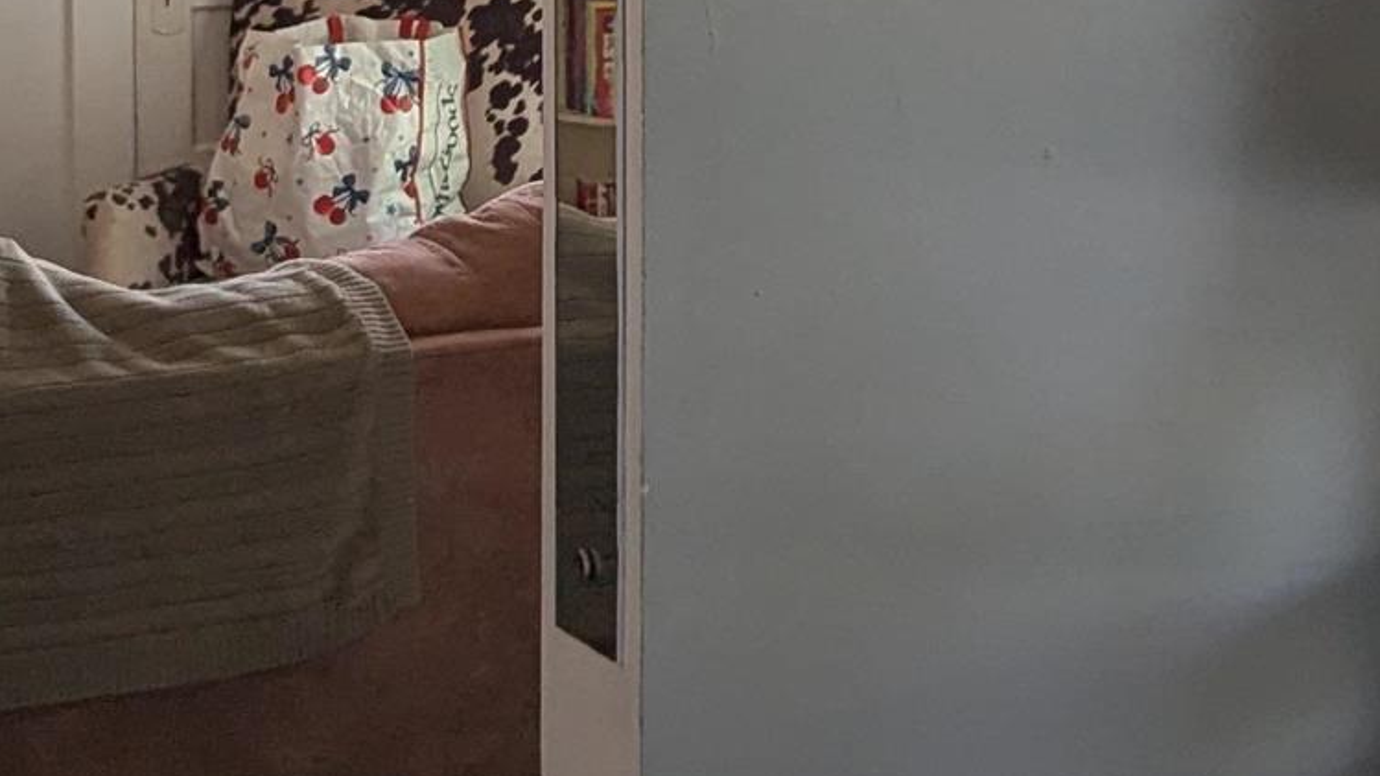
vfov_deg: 11.1
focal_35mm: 107
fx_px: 3915
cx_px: 842
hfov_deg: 20.0
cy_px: -201
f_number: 1.85
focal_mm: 6.81
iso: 39
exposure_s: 1/196
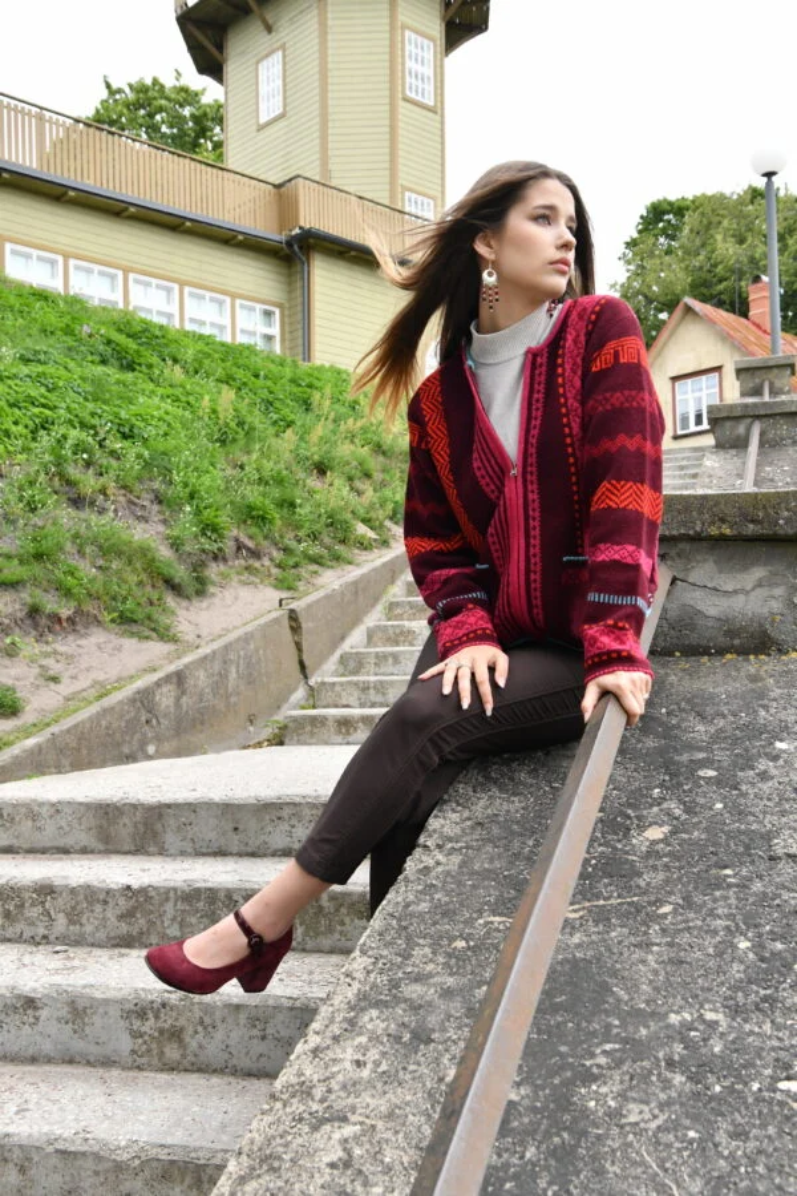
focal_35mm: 38
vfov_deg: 50.7
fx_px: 1262
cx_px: 398
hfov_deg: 35.1
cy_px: 598
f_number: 8
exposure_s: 1/250
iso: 1600
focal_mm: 38
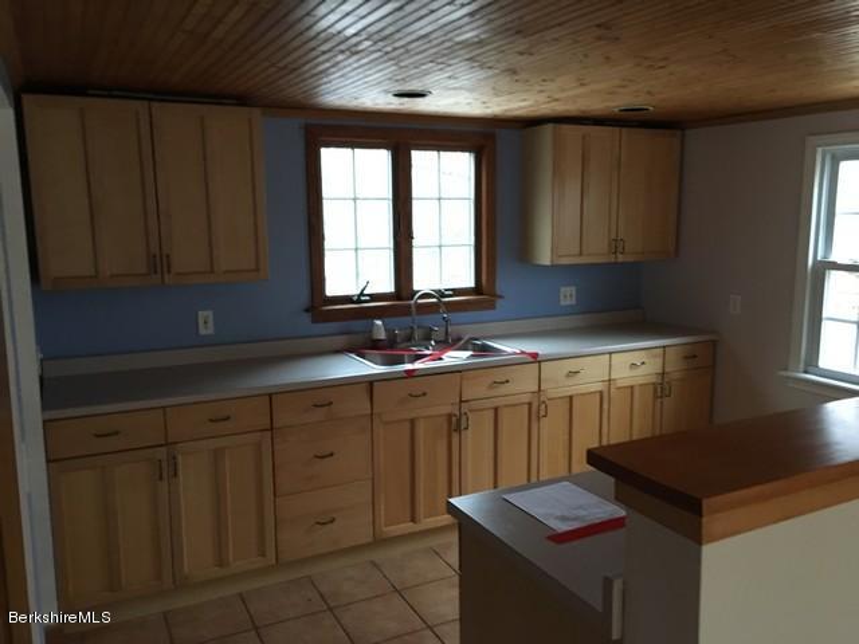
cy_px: 322
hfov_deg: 61.7
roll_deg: +0.0
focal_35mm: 29
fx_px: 720
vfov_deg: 48.2
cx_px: 430
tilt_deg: -8.0
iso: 200
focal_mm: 4.15
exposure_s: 1/17
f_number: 2.2
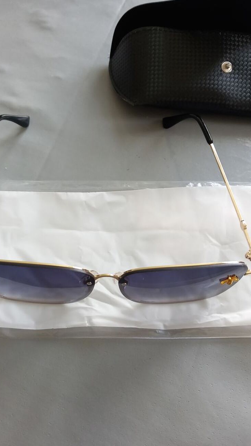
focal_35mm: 30
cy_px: 221
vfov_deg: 64.3
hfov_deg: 38.8
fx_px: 355
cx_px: 100
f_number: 1.8
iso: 125
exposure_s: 1/50
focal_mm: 4
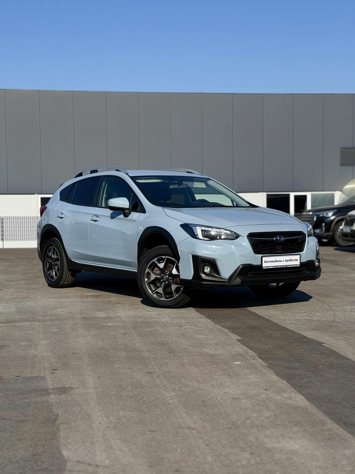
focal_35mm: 48
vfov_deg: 39.7
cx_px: 178
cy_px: 237
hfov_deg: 30.3
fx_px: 656
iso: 64
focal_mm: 6.76
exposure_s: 1/5587
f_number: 1.78
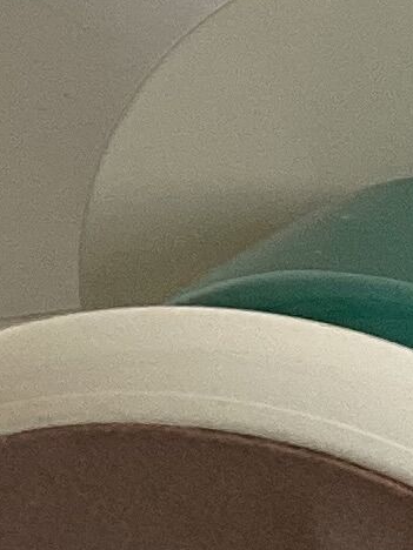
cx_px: 1300
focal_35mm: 216
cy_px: 636
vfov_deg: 9.1
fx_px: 3436
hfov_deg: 6.2
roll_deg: +0.6
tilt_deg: -31.3
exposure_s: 1/60
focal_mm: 3.3
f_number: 2.4
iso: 64
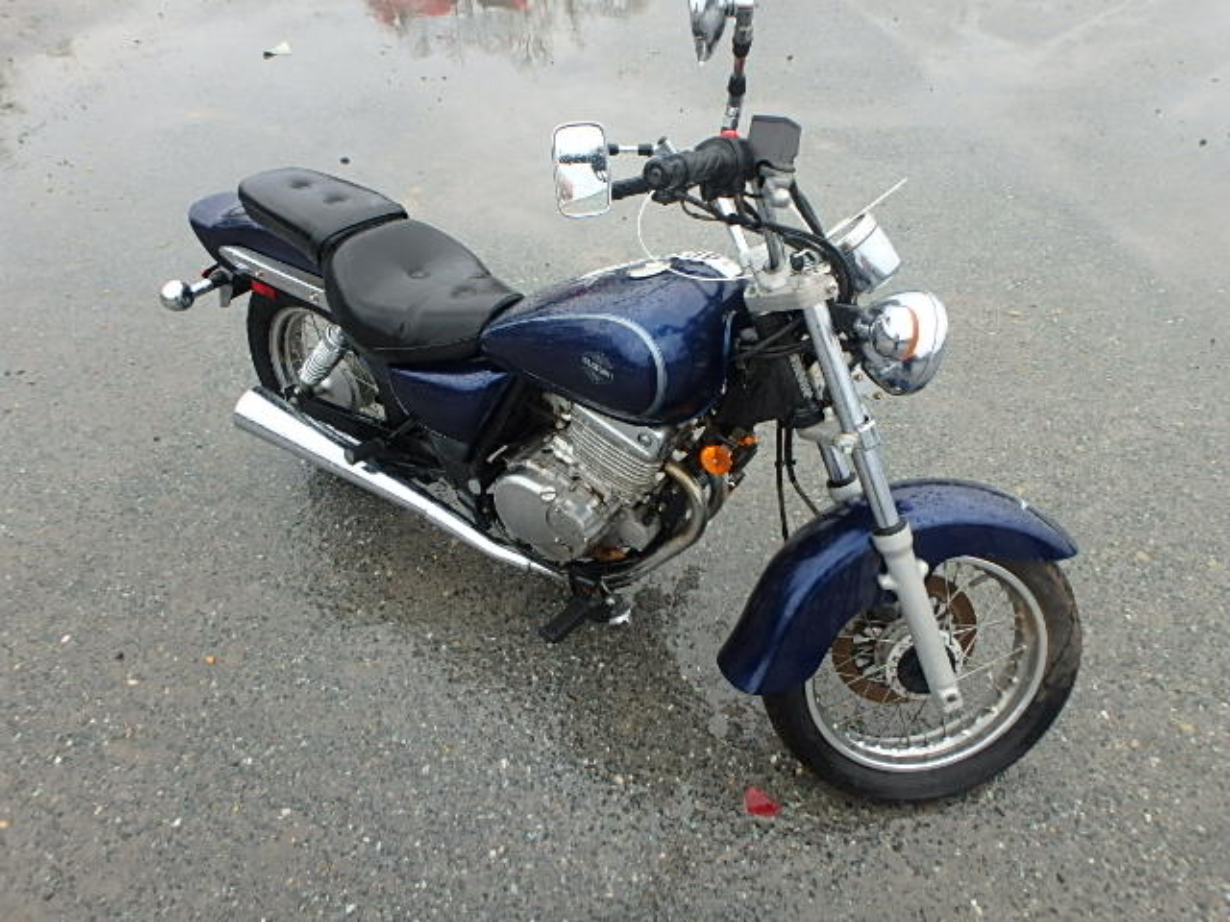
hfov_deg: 79.0
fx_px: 746
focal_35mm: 21
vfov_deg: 63.4
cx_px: 615
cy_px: 461
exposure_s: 1/60
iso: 125
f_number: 3.5
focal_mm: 3.7
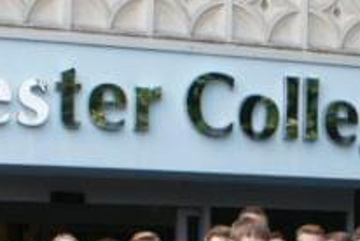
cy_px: 347
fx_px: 1492
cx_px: 414
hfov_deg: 13.4
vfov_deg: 9.0
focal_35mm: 149
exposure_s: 1/160
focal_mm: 20
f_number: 10
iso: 200
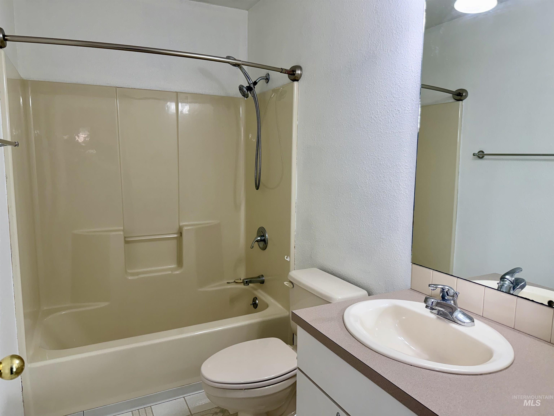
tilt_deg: -7.1
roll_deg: +0.2
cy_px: 208
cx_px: 277
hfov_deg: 71.6
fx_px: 384
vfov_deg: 56.8
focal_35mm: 24
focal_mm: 6.76
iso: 80
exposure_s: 1/120
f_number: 1.78
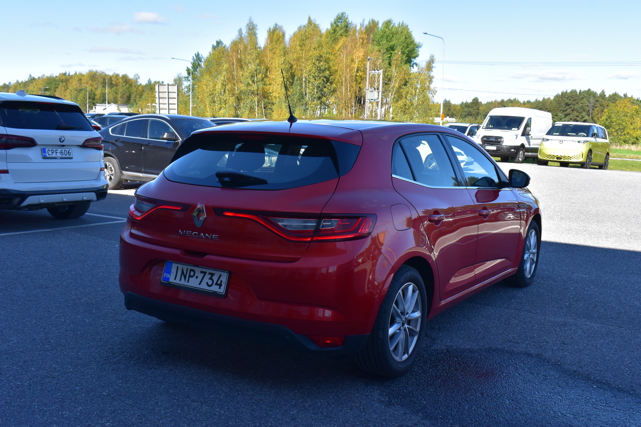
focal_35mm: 36
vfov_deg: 36.9
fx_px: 641
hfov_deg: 53.1
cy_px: 214
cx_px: 320
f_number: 11
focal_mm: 24
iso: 400
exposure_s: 1/350
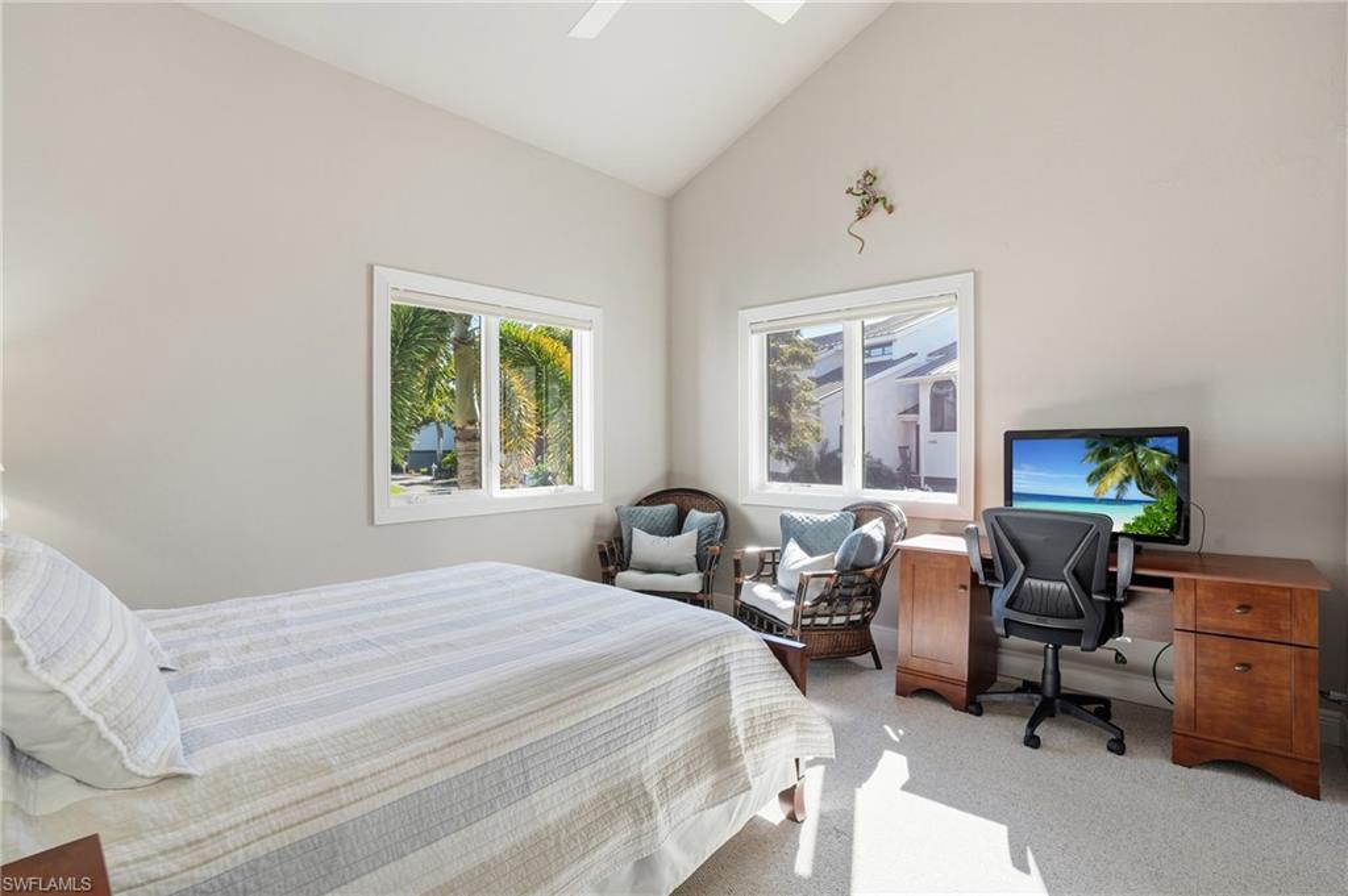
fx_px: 599
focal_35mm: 16
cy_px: 448
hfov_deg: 96.8
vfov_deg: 73.7
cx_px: 674
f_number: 9
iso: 400
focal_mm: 16
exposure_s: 1/200
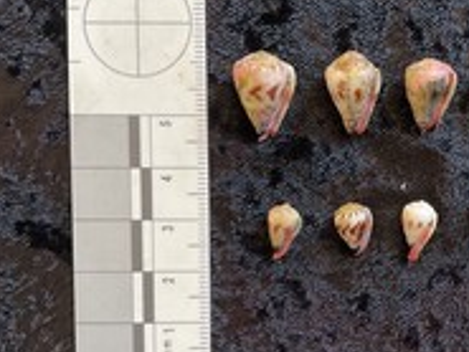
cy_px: 219
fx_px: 746
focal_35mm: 55
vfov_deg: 26.5
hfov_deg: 33.2
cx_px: 418
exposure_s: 1/50
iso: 50
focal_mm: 3
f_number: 1.8
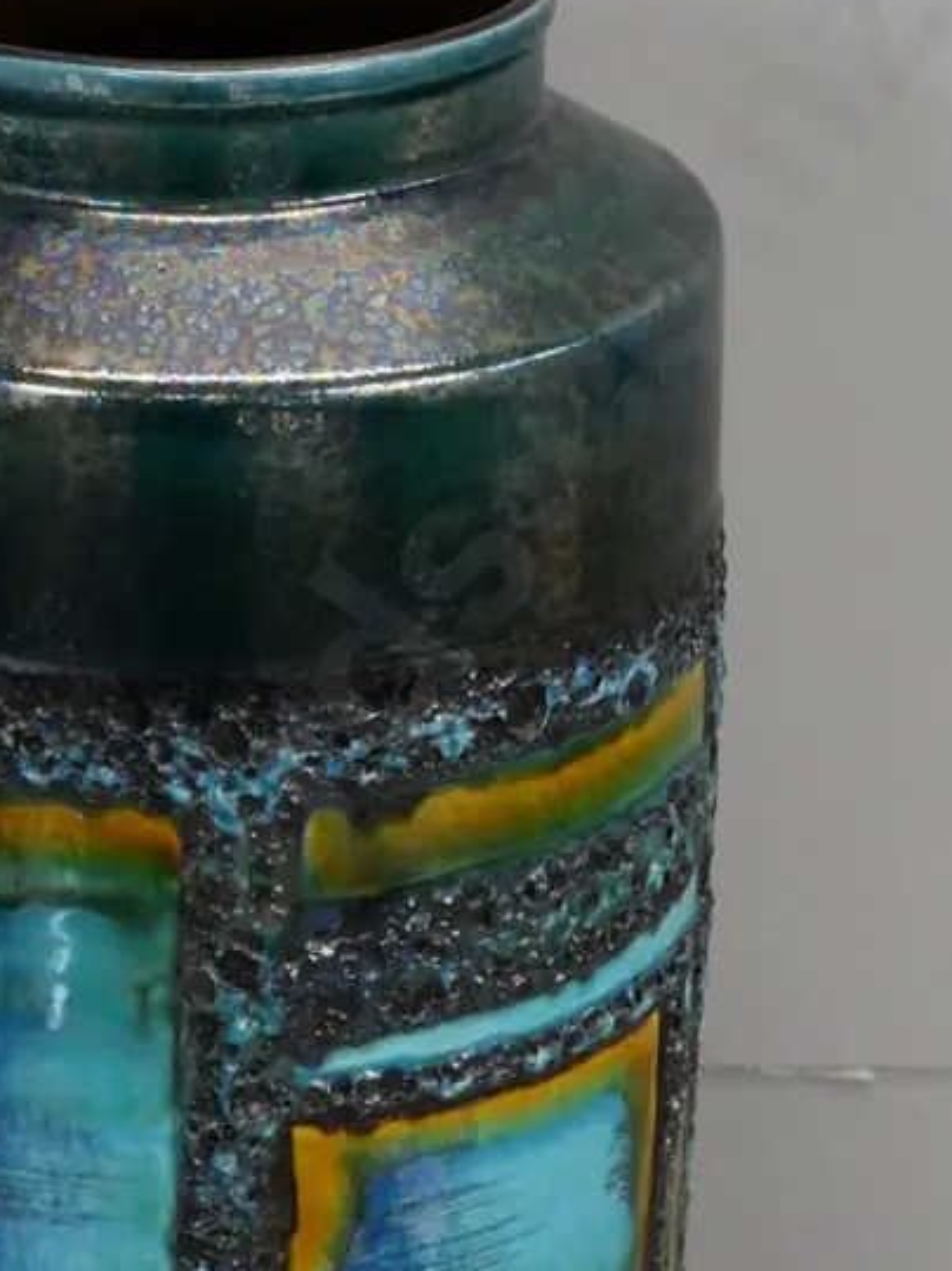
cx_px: 177
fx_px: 4182
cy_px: 950
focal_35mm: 114
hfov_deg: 12.9
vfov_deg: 17.2
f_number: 5.6
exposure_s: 1/60
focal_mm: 30
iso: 3200
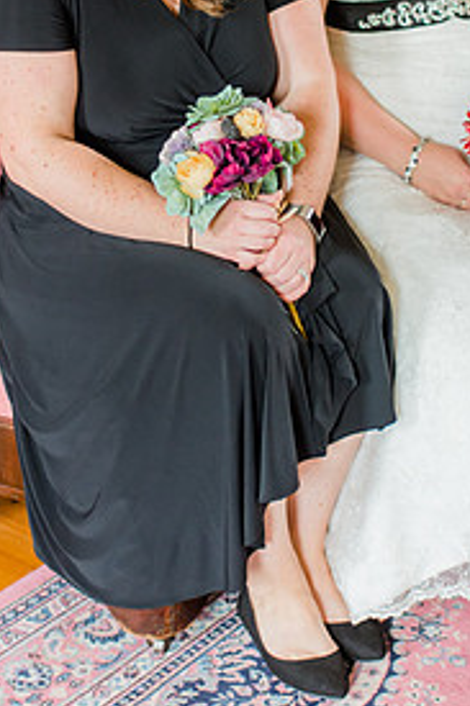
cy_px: 136
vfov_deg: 23.3
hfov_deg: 15.8
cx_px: 313
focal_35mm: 86
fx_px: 1686
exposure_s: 1/100
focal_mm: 35
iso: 800
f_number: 1.8
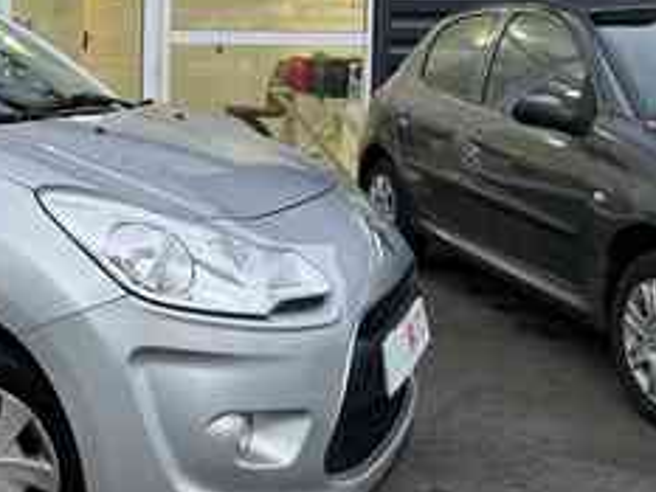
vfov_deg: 24.9
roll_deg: -0.6
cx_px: -39
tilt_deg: -1.9
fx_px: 1081
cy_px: 52
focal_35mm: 57
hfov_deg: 30.7
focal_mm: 5.7
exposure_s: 1/100
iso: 100
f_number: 1.5
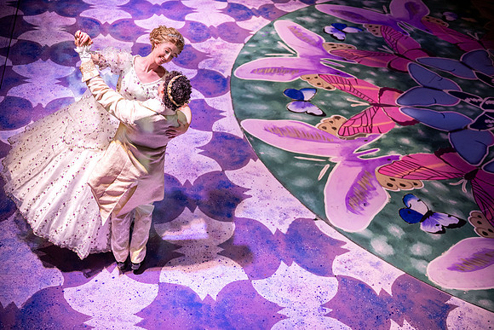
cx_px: 247
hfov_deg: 41.1
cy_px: 165
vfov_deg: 28.1
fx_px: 659
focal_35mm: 48
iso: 1000
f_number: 2.8
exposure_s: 1/1000
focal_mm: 48
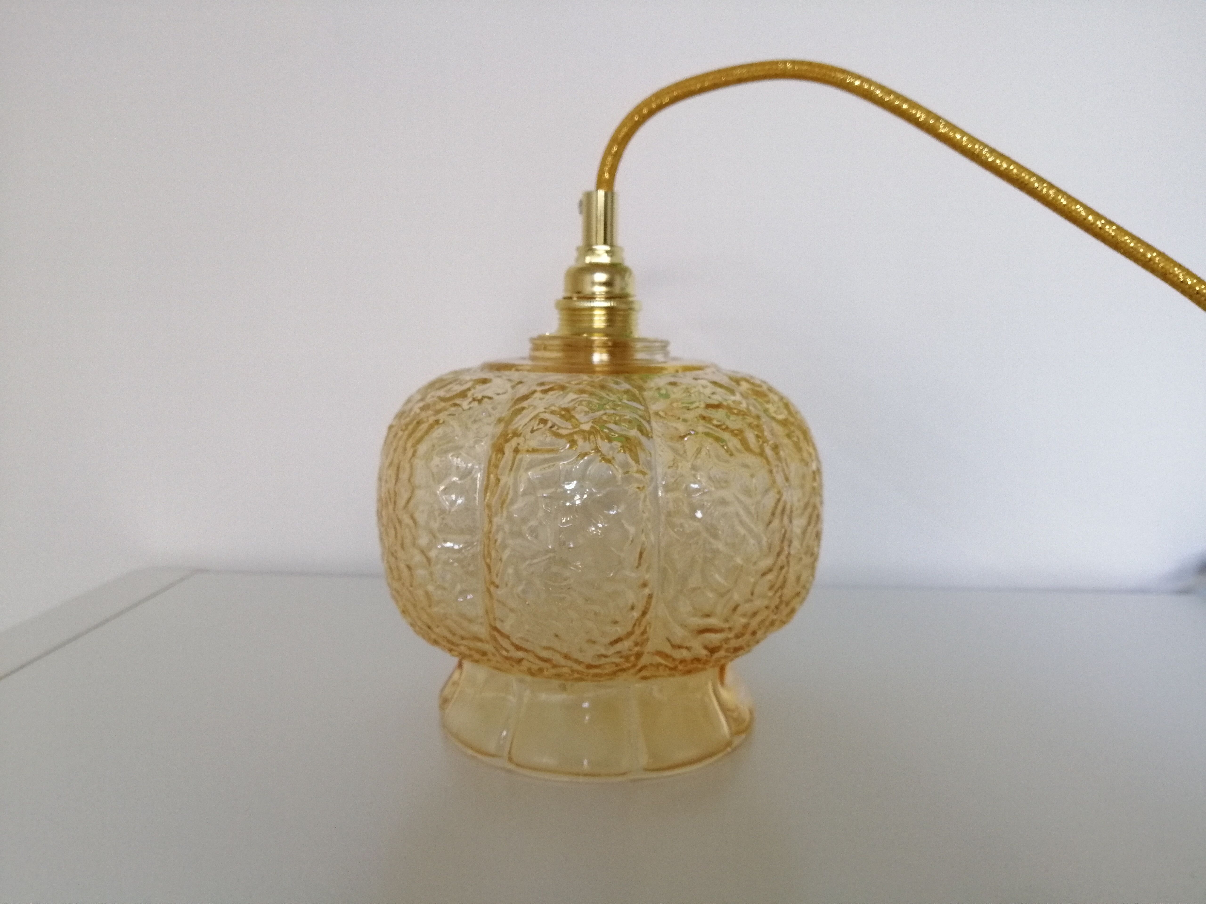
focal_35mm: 27
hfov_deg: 65.3
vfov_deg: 51.4
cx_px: 603
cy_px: 452
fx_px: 941
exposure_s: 1/33.3
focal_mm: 3.95
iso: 160
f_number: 1.8
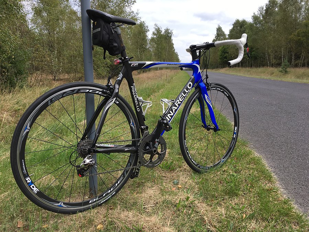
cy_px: 116
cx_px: 154
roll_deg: -1.8
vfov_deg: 48.2
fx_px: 259
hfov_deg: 61.7
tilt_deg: -10.0
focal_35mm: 29
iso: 25
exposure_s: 1/601
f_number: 2.2
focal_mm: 4.15
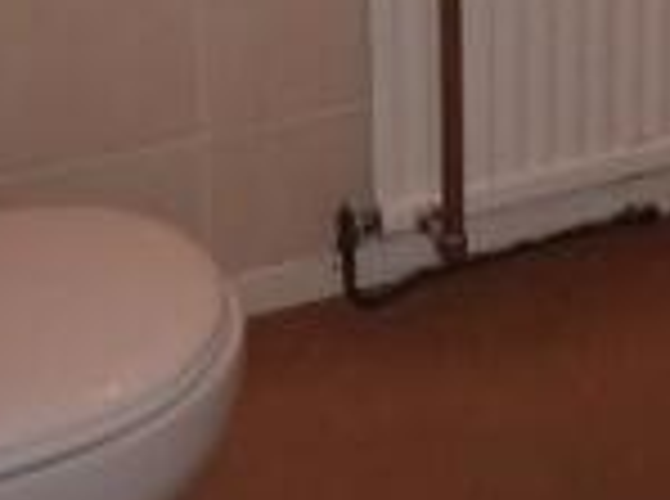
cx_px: 695
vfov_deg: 14.3
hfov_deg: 19.4
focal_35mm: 98
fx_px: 1892
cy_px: -196
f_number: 3.3
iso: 100
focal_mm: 4.1
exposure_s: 1/30
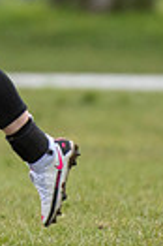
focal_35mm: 3418
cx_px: -42
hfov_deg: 0.4
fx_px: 23274
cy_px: -117
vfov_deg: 0.6
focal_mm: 400
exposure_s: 1/1250
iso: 500
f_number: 4
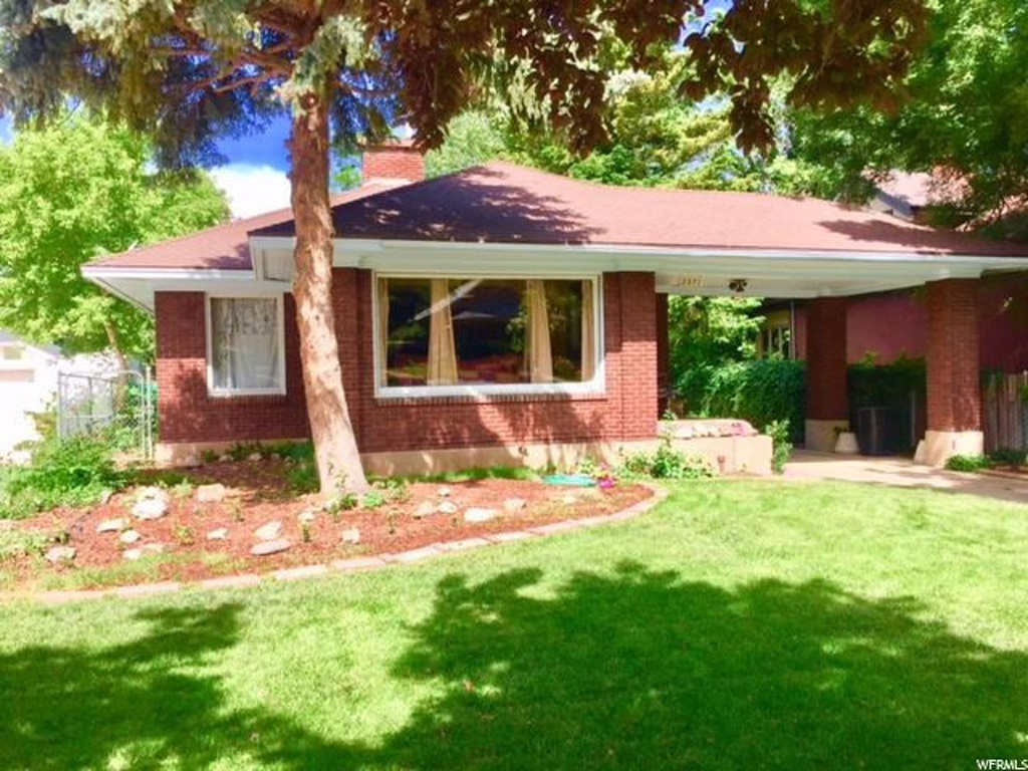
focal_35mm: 29
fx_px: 861
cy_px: 386
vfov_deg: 48.2
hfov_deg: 61.7
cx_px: 514
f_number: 2.2
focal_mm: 4.15
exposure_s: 1/638
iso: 32
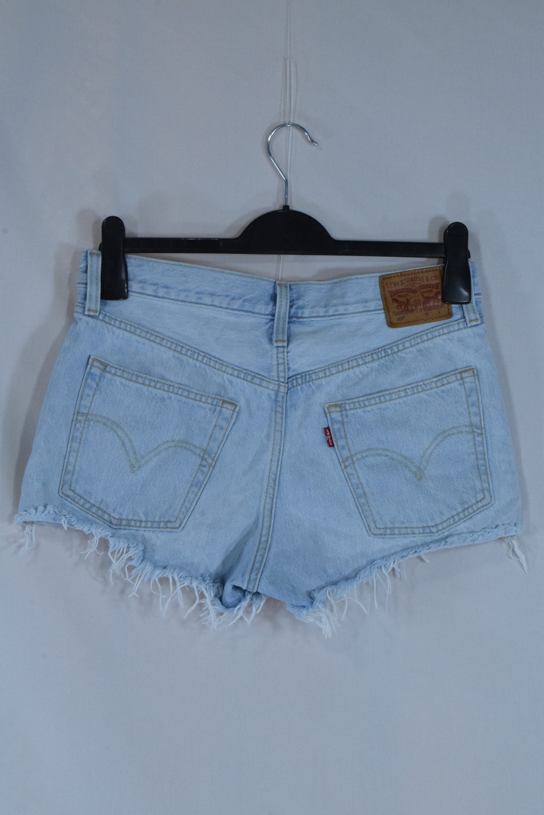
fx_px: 1631
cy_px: 408
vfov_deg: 28.1
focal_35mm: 72
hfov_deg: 18.9
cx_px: 272
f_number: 20
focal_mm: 48
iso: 3200
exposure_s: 1/200
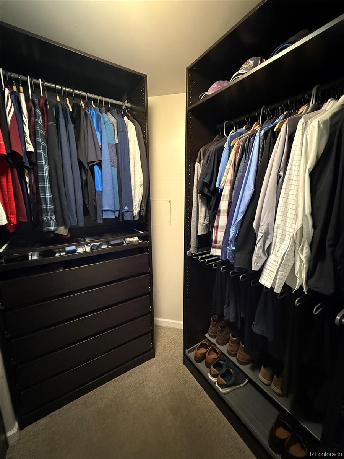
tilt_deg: -10.5
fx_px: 186
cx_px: 172
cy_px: 230
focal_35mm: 14
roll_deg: -0.4
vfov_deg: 102.1
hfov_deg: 85.7
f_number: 2.2
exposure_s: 1/40
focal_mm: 2.22
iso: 1000
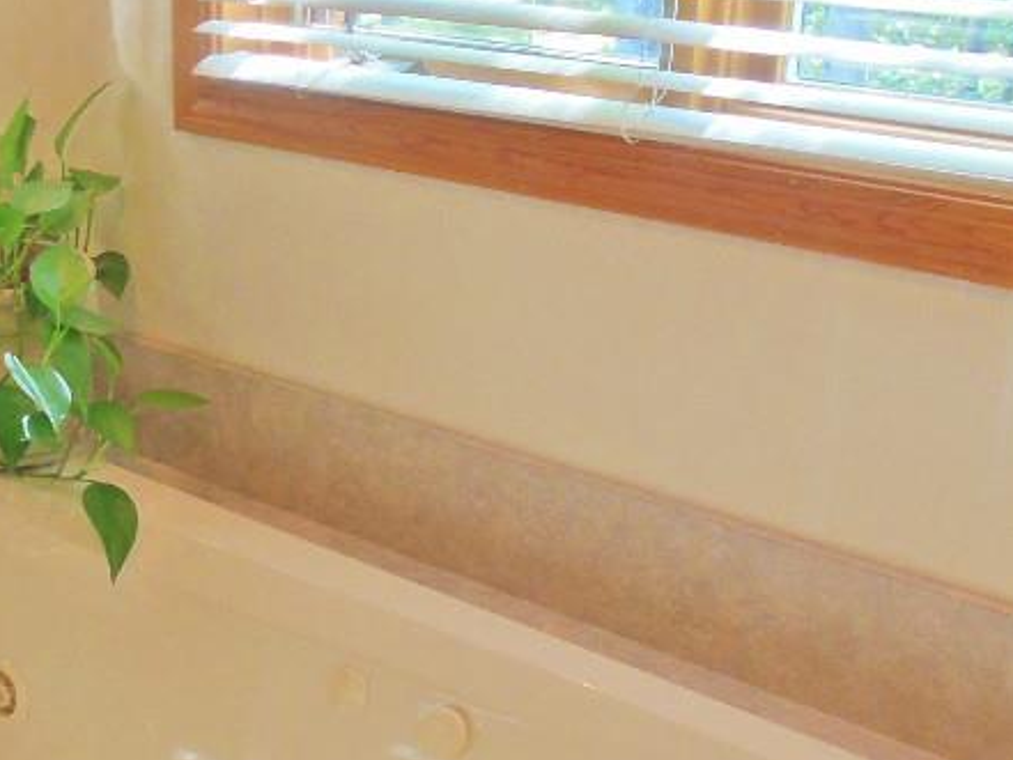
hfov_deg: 33.1
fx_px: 1698
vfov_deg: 24.8
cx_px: 381
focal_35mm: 58
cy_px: 613
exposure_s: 1/20
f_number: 3.2
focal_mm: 4.5
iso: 400
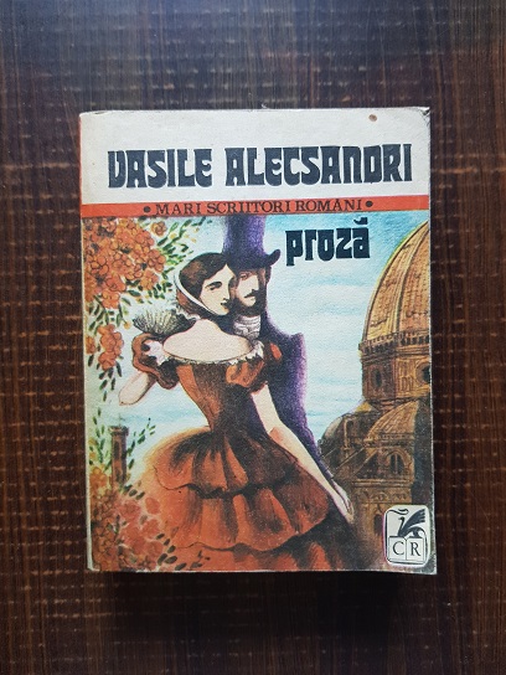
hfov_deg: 53.1
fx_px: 507
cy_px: 338
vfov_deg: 67.3
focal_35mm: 26
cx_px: 253
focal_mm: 4.3
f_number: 1.7
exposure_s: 1/10
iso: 200
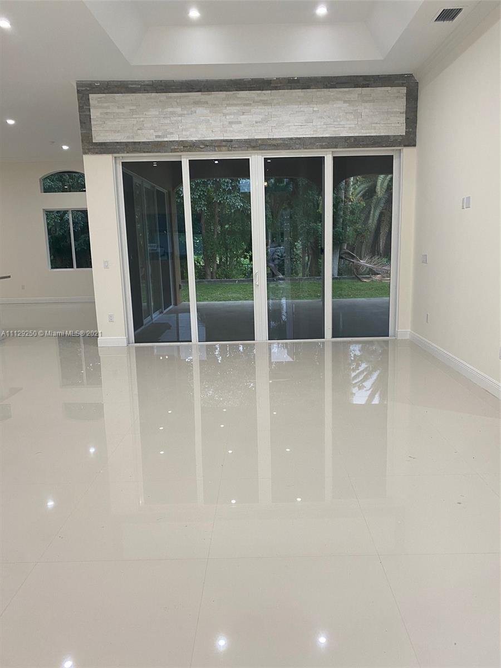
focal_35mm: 26
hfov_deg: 53.1
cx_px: 250
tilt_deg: -11.1
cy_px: 334
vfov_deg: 67.3
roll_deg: +1.9
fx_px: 502
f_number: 1.8
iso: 80
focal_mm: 4.25
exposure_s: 1/60
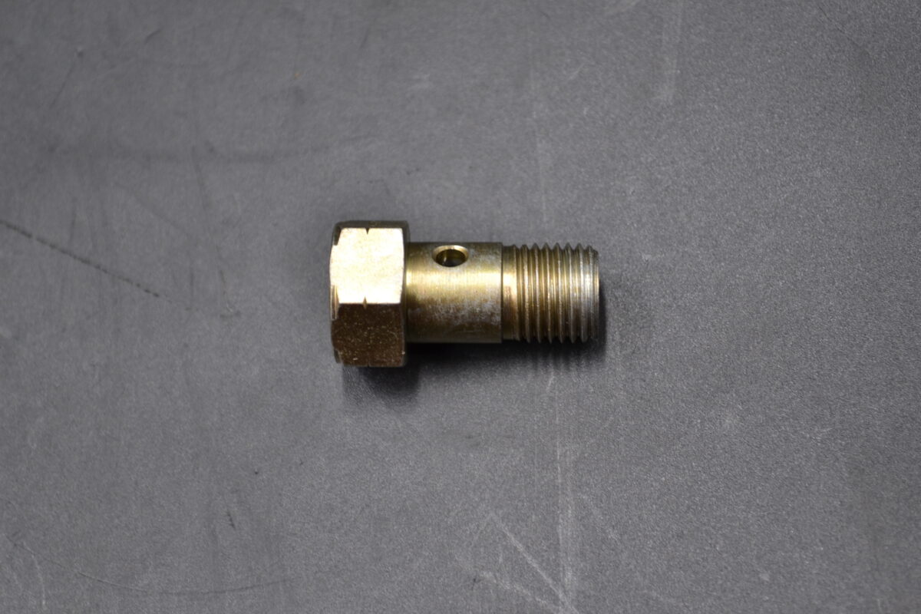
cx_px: 460
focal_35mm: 82
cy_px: 307
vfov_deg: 16.6
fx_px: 2110
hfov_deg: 24.6
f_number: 5.6
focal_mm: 55
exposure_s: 1/50
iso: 400
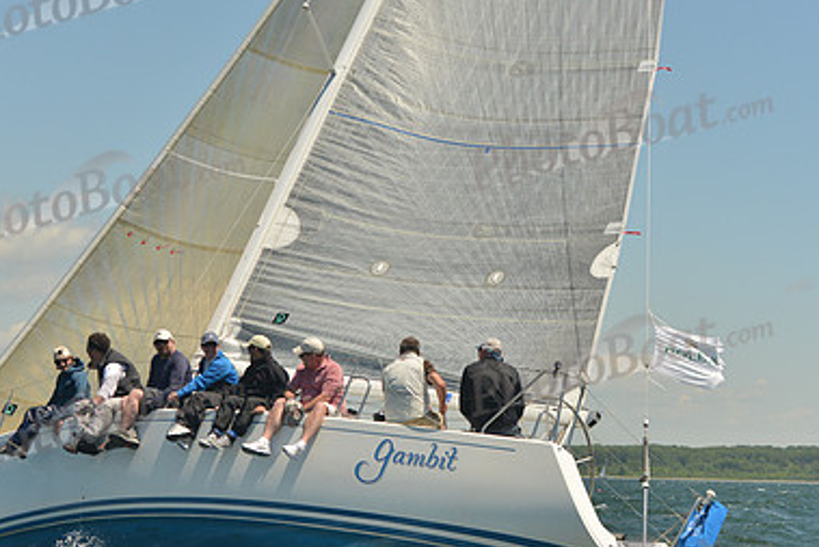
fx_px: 2435
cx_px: 359
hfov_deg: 19.1
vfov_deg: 12.8
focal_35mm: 107
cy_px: 278
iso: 400
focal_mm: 70
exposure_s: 1/800
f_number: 6.3
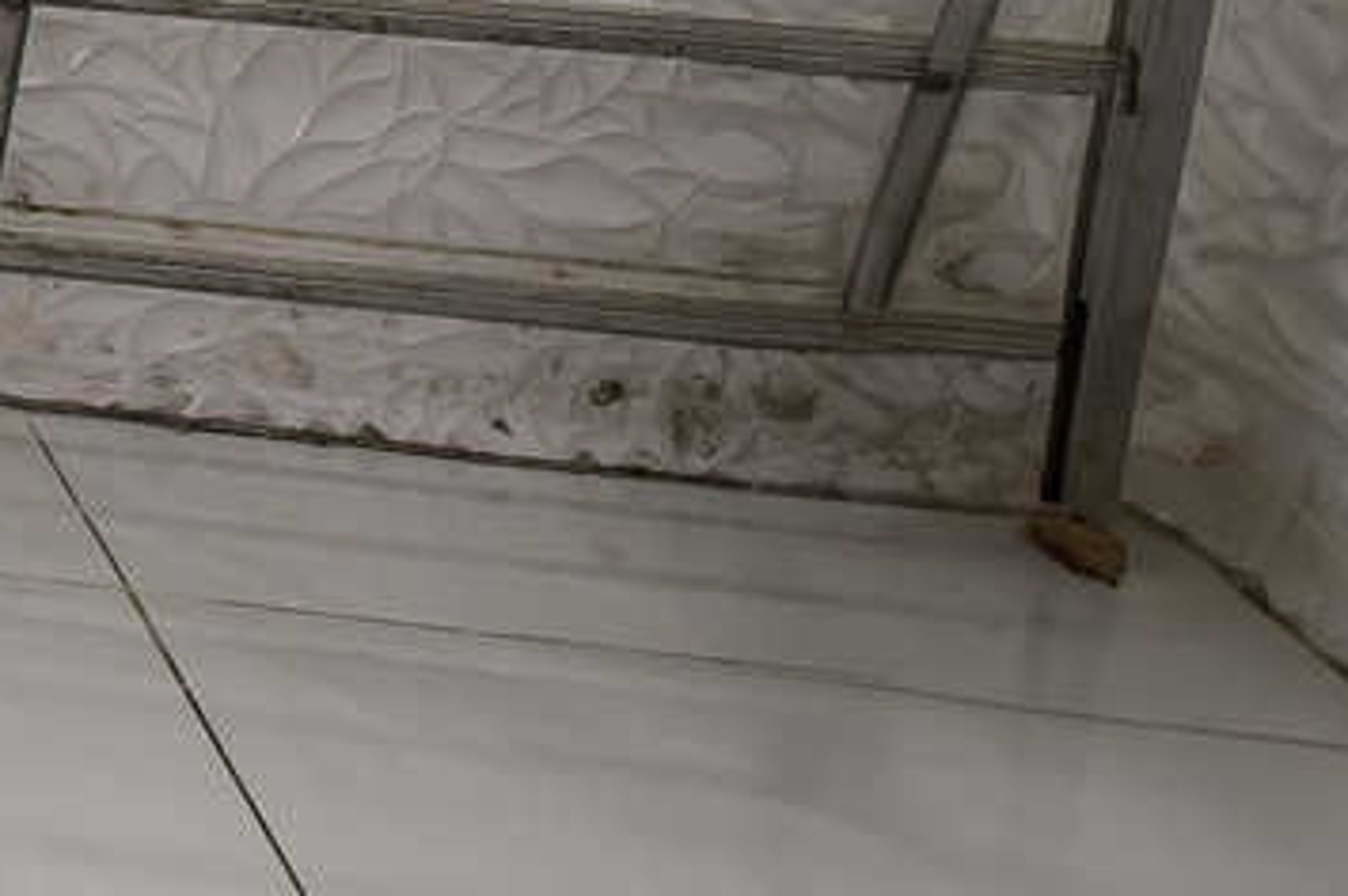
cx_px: -2499
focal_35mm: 115
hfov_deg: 11.7
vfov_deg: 10.8
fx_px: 4302
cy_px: -962
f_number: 10
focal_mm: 17
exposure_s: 1/3
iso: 250
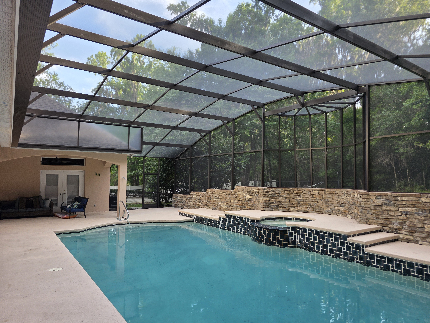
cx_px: 215
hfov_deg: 73.9
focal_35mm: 23
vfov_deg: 58.9
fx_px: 286
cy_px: 162
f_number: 1.7
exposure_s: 1/180
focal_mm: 6.3
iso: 32
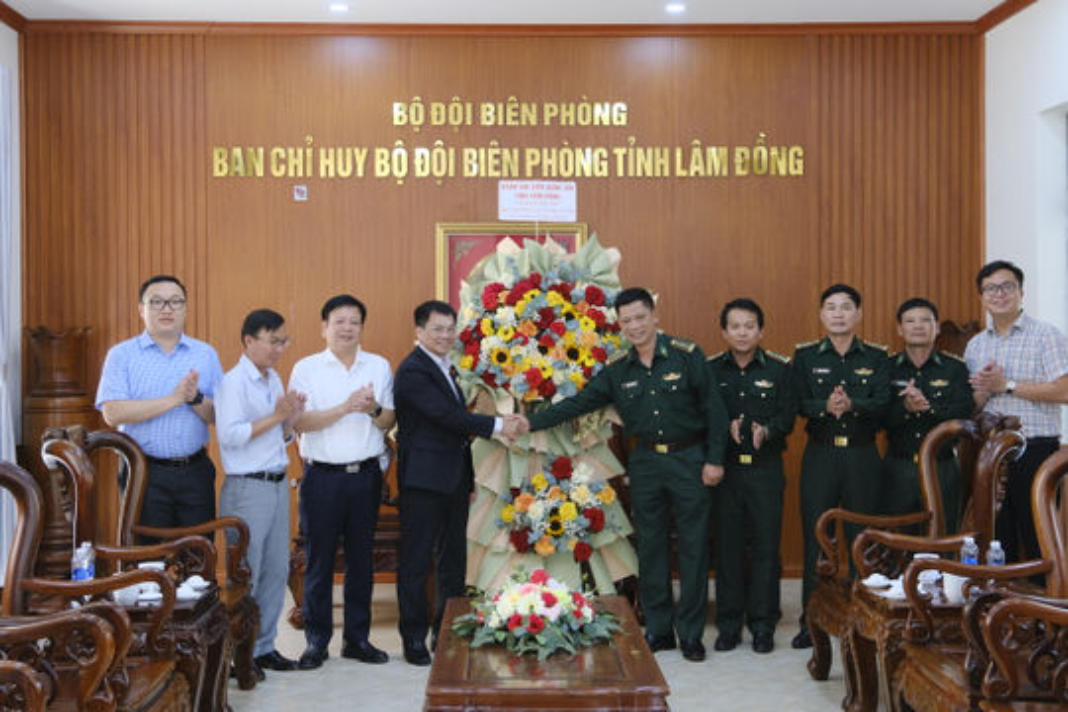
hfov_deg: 54.4
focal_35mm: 35
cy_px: 356
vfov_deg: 37.9
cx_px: 534
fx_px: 1038
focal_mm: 23.5
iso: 1000
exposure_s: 1/100
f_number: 4
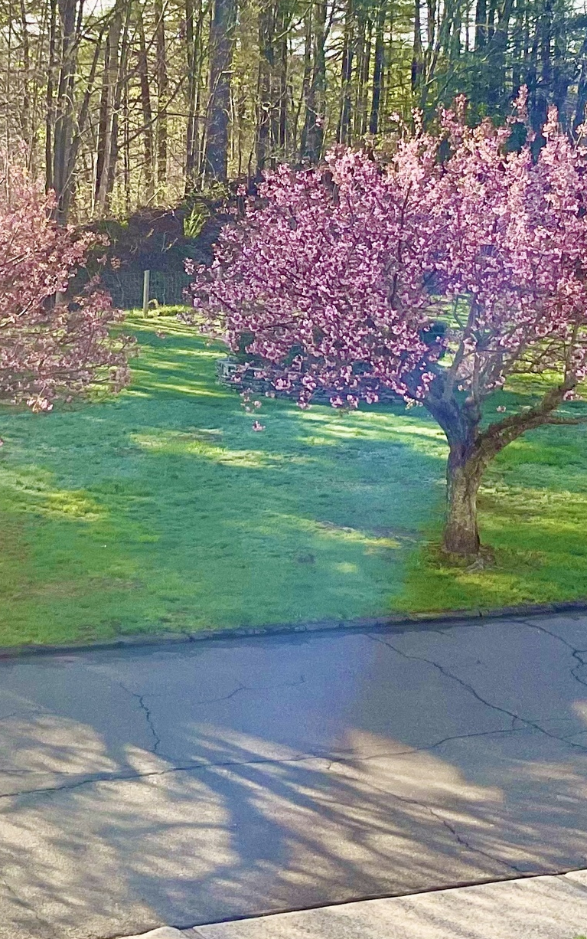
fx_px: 1970
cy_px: 200
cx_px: 148
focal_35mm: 77
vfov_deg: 26.3
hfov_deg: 16.9
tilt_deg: -2.9
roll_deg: -1.2
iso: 16
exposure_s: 1/898
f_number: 1.8
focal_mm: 3
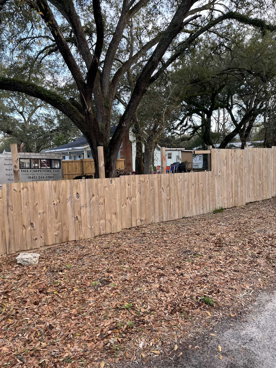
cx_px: 138
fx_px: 276
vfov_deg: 67.3
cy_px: 184
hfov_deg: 53.1
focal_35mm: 26
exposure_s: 1/122
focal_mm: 5.1
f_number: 1.6
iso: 50
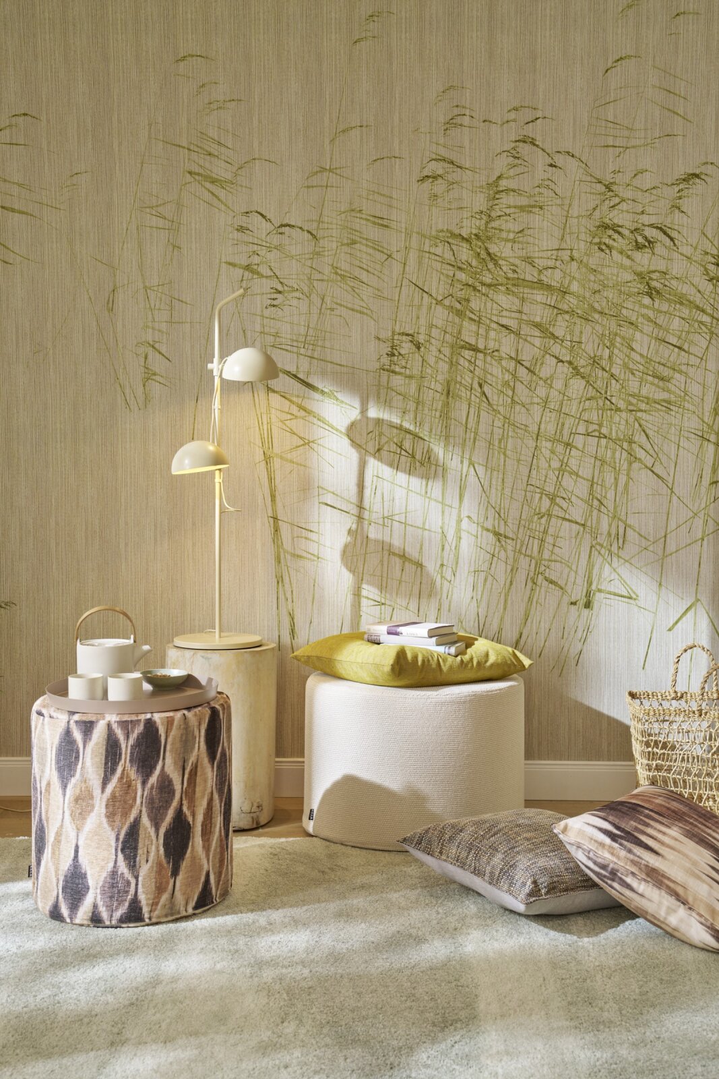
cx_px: 360
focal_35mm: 47
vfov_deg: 41.9
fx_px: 1408
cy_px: 540
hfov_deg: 28.7
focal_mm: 47
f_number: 8
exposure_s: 1/13
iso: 640
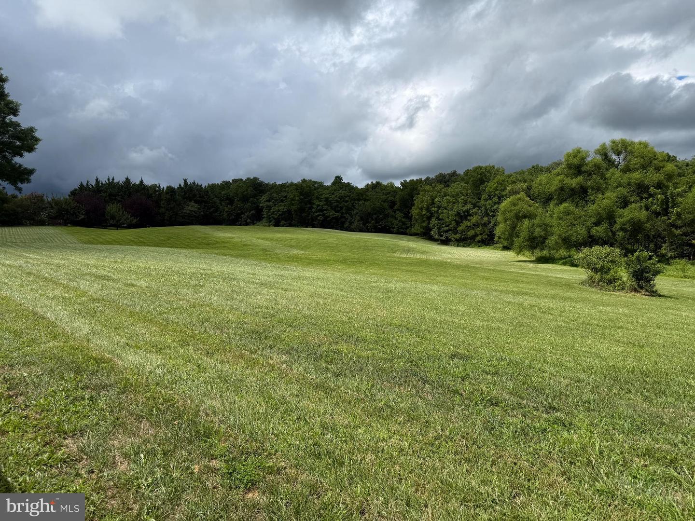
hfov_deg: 71.6
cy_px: 260
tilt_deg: -1.1
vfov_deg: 56.8
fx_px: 482
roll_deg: +1.7
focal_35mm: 24
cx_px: 348
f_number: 1.78
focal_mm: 6.76
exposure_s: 1/7353
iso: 80
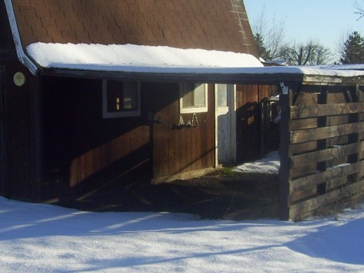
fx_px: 746
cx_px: 61
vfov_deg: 20.7
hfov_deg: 26.8
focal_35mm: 71
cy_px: 138
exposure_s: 1/400
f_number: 4.8
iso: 80
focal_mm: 6
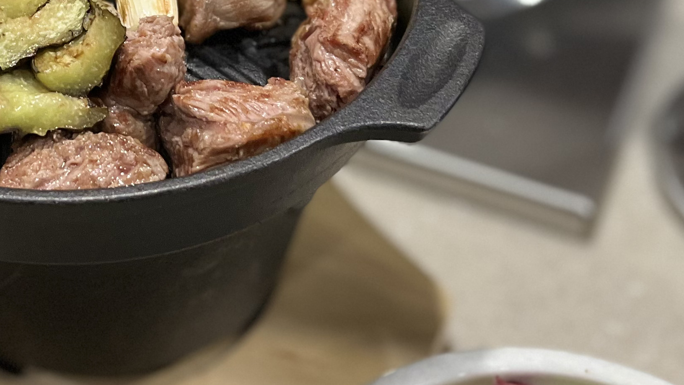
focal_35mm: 70
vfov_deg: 17.0
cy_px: 39
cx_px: 102
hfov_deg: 29.2
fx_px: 1270
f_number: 1.6
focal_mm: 5.1
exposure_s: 1/60
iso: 320
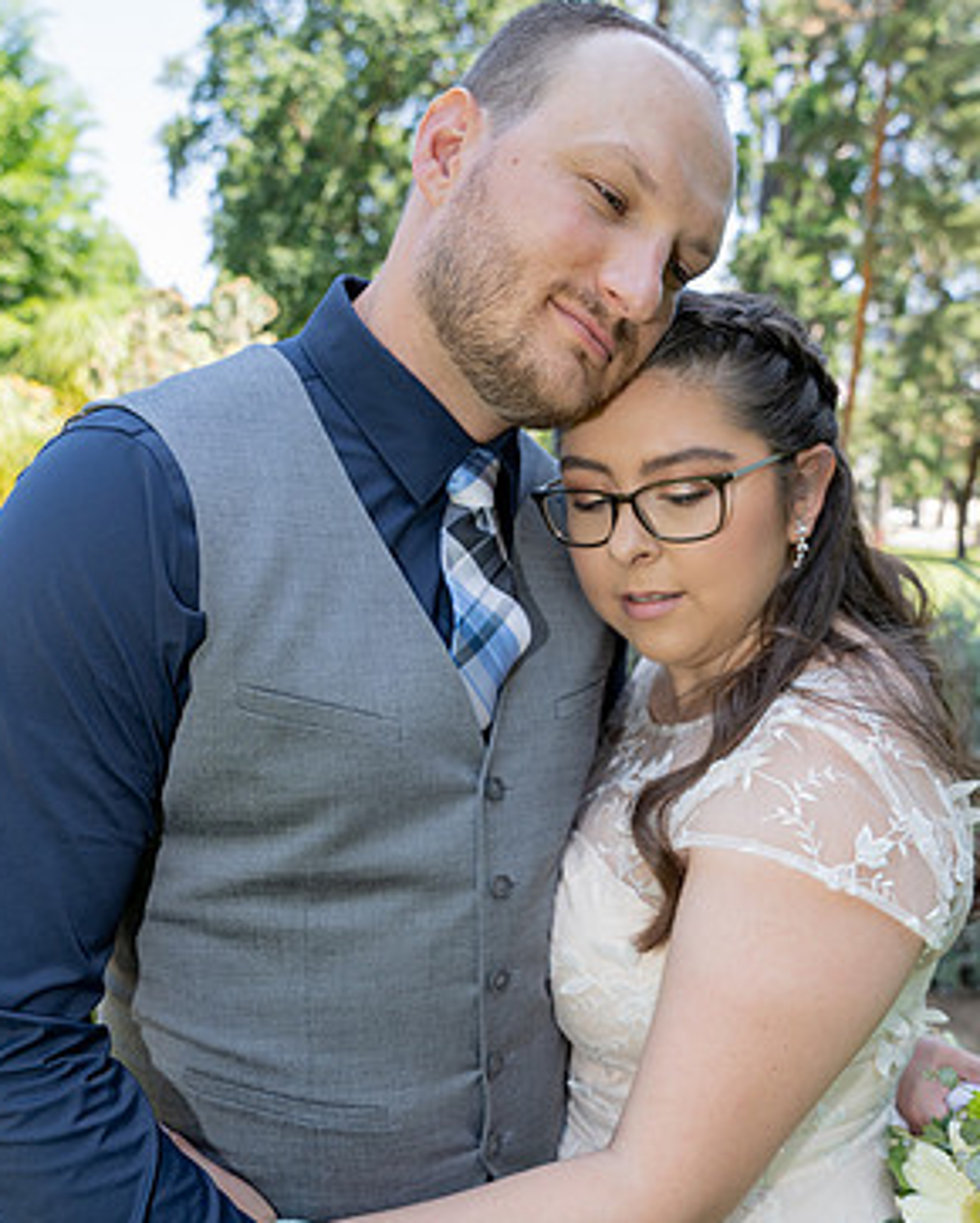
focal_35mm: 28
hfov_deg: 51.6
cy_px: 723
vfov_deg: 61.7
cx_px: 487
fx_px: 1014
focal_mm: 24
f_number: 4
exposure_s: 1/250
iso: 250
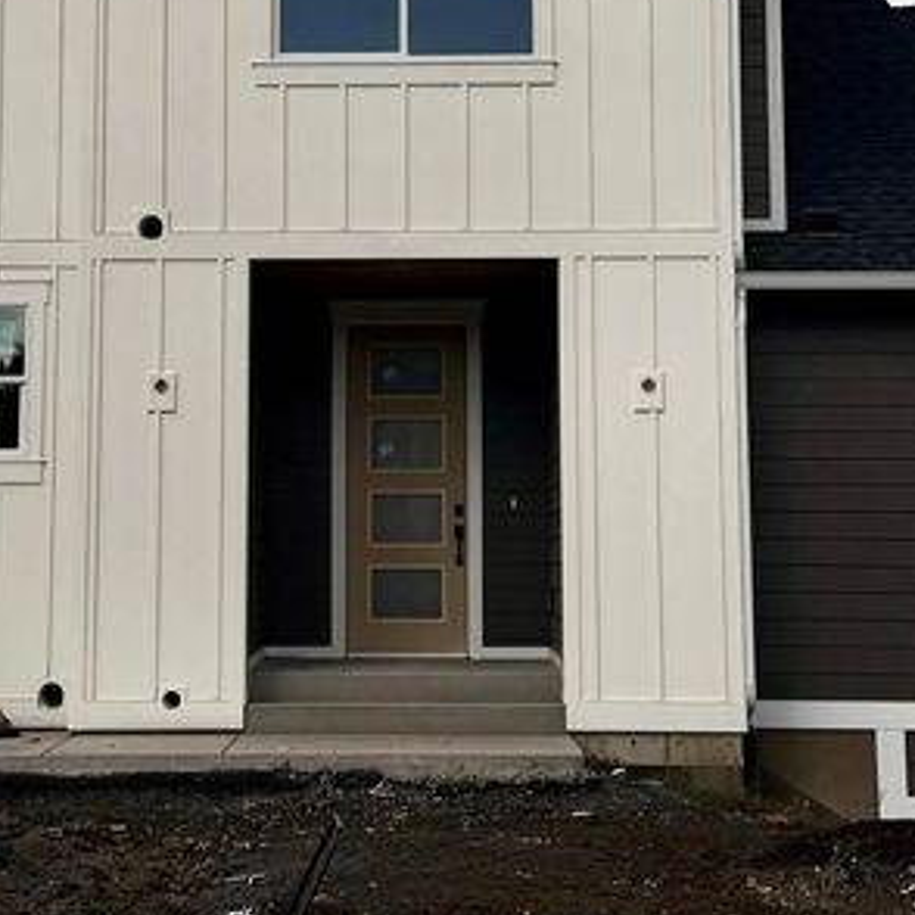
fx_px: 2213
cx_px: 339
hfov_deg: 23.3
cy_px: 302
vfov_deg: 23.3
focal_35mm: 74
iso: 50
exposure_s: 1/17544
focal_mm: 6.76
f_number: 1.78
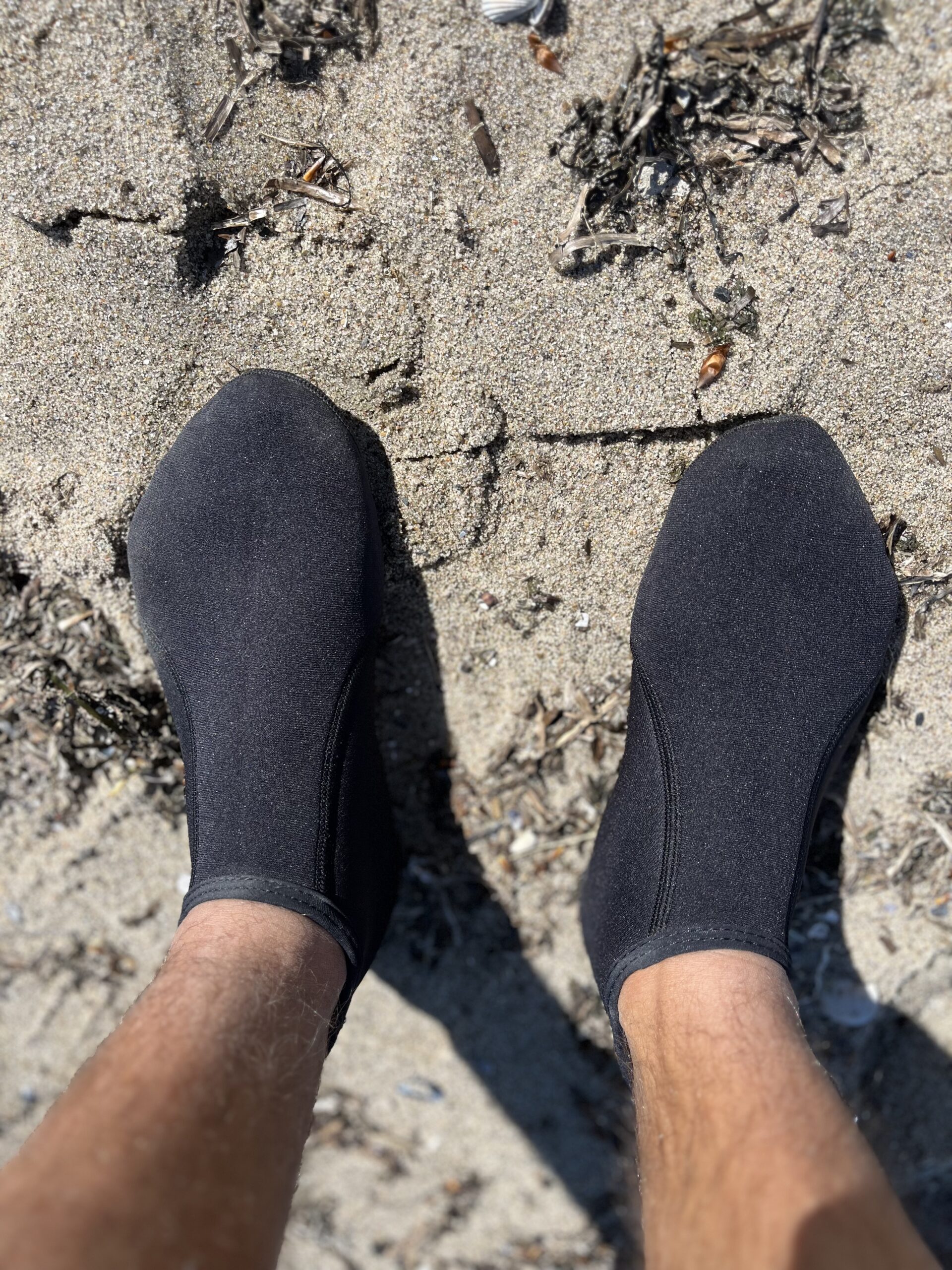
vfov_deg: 67.3
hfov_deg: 53.1
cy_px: 635
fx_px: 953
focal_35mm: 26
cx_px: 476
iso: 50
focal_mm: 5.1
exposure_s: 1/2137
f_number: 1.6
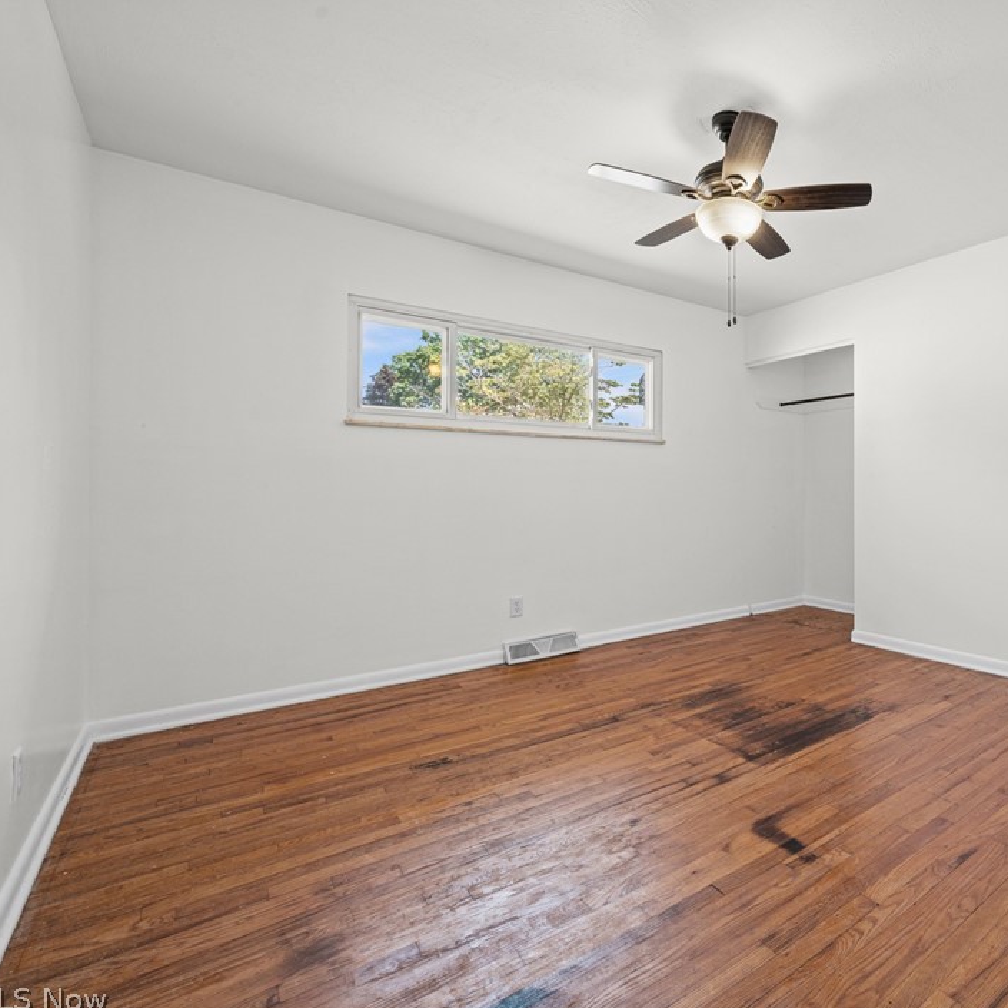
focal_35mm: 17
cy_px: 505
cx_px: 739
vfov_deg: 84.0
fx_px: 560
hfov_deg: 78.5
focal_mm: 13
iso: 250
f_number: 9
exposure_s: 1/5
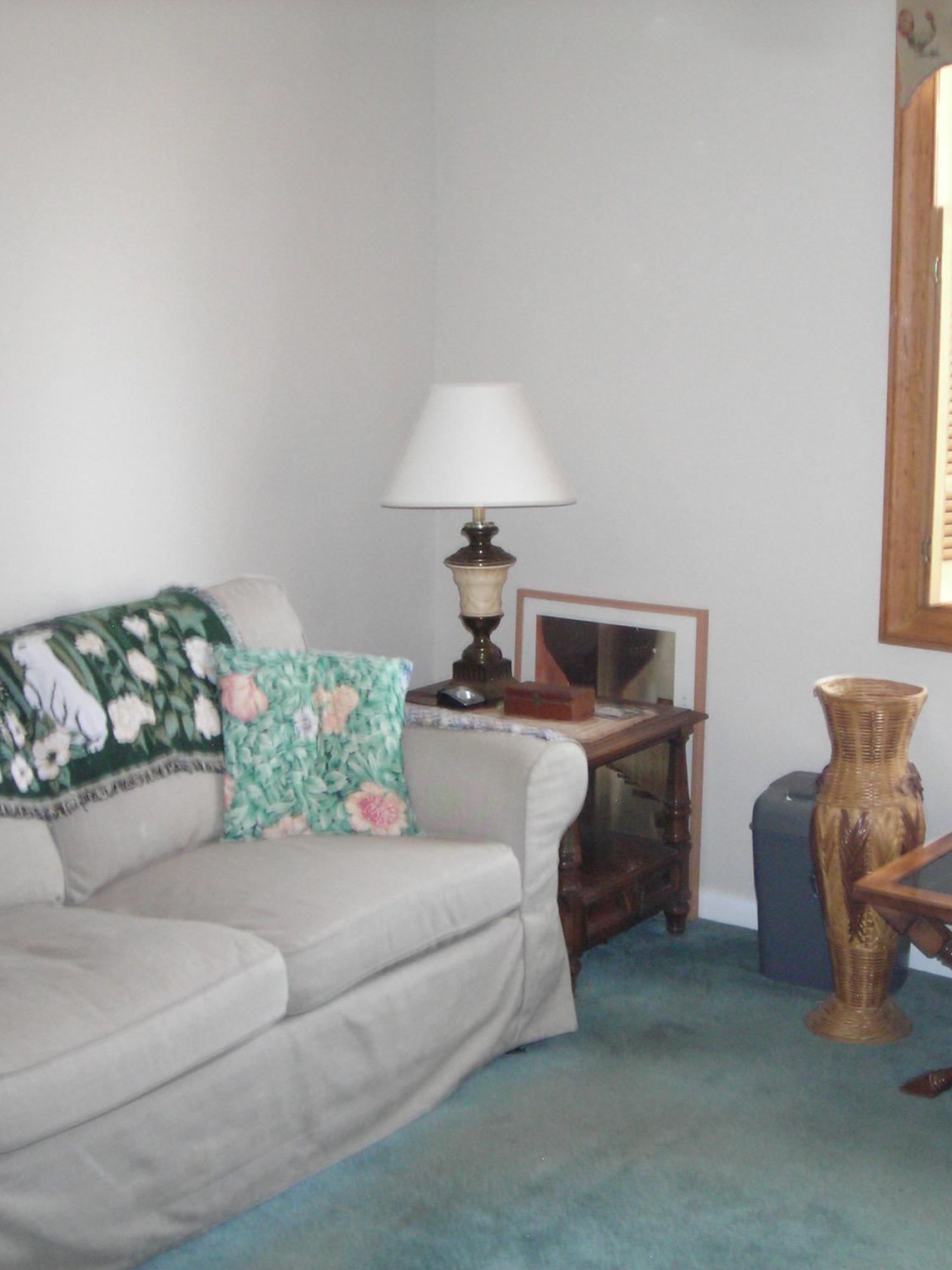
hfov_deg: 28.5
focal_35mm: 51
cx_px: 543
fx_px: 1871
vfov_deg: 37.5
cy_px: 633
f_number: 3.2
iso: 200
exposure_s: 1/21.2
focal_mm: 6.3
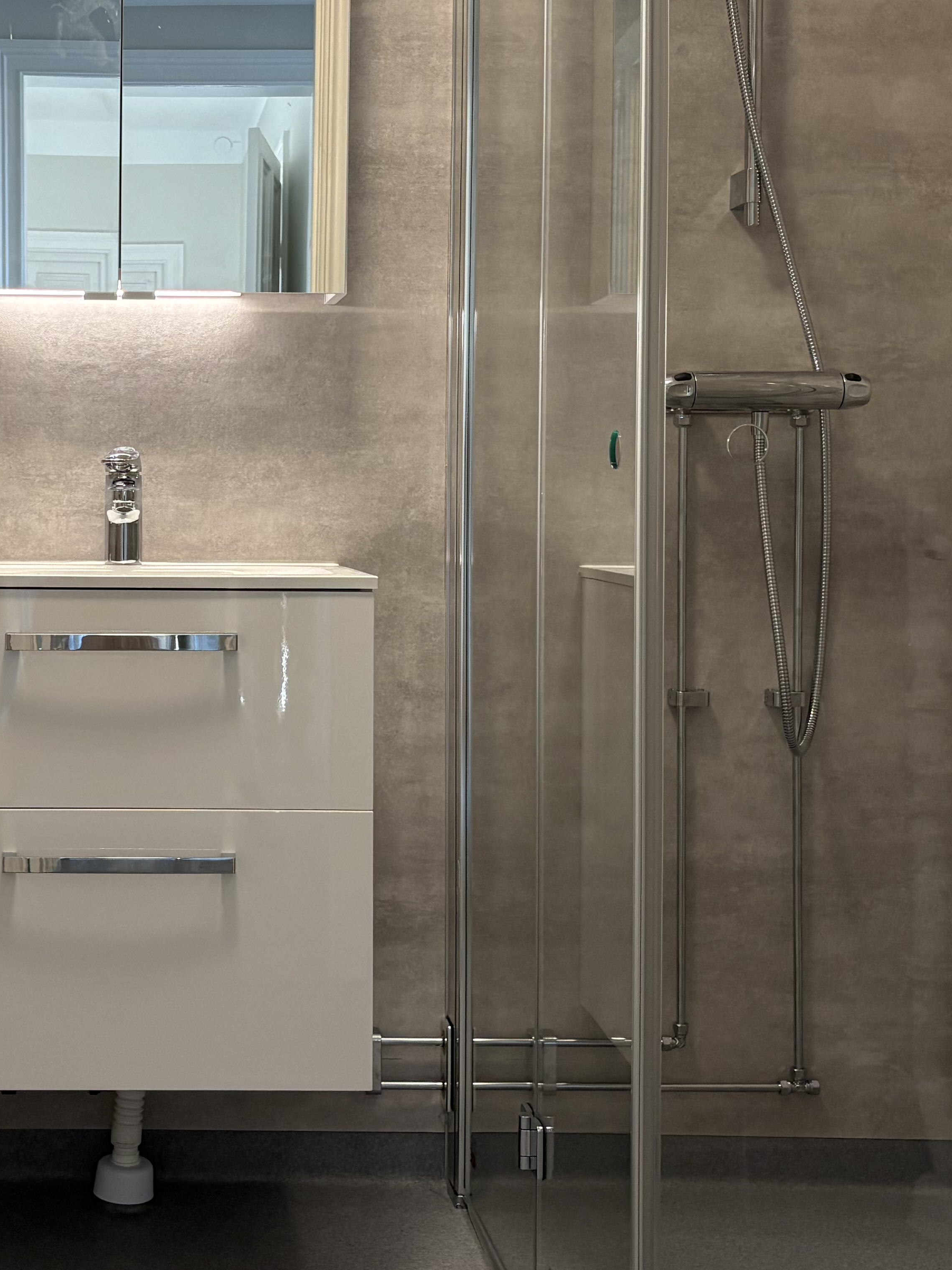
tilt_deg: -1.0
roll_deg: +0.3
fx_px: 1797
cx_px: 140
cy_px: 507
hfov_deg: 28.8
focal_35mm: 49
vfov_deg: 38.7
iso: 160
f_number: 1.6
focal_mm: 5.96
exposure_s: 1/100
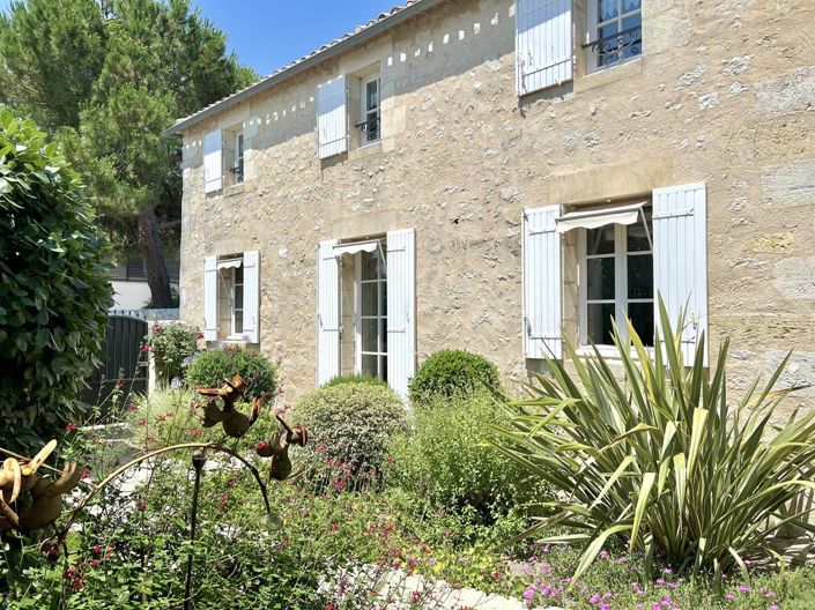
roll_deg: +0.9
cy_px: 305
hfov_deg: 67.3
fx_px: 612
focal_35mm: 26
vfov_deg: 53.0
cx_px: 408
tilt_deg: +0.3
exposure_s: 1/7463
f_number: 1.5
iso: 50
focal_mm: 5.7
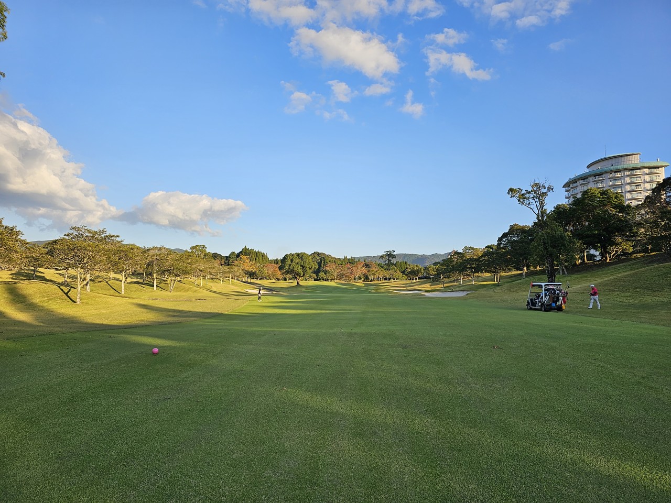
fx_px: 446
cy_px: 252
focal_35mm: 23
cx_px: 336
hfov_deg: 73.9
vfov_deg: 58.9
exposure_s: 1/480
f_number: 1.7
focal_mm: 6.3
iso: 10
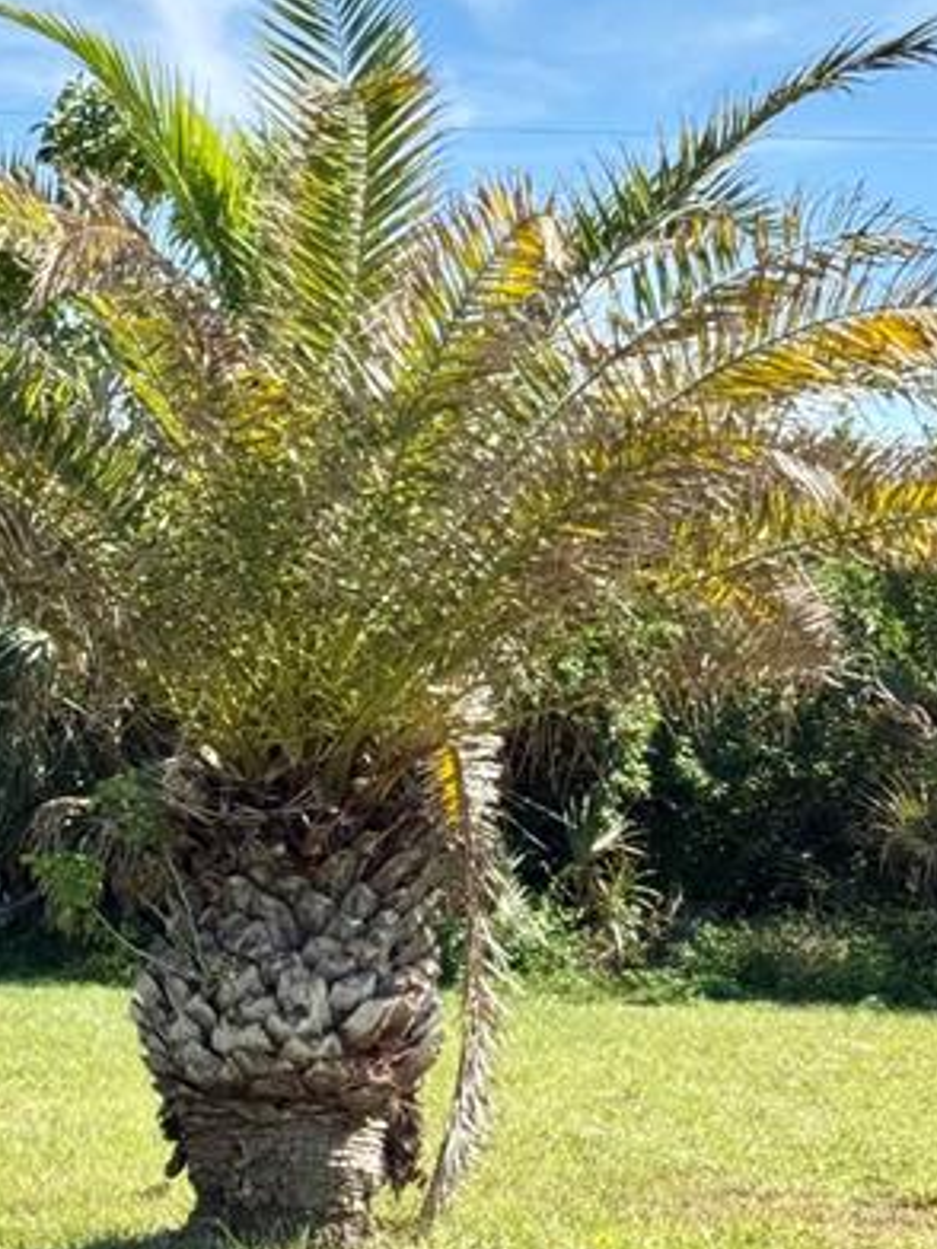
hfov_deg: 15.7
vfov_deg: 20.8
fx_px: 3393
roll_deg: -0.4
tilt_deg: +1.7
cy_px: 726
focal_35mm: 94
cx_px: 239
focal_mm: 6.76
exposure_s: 1/2717
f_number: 1.78
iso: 64
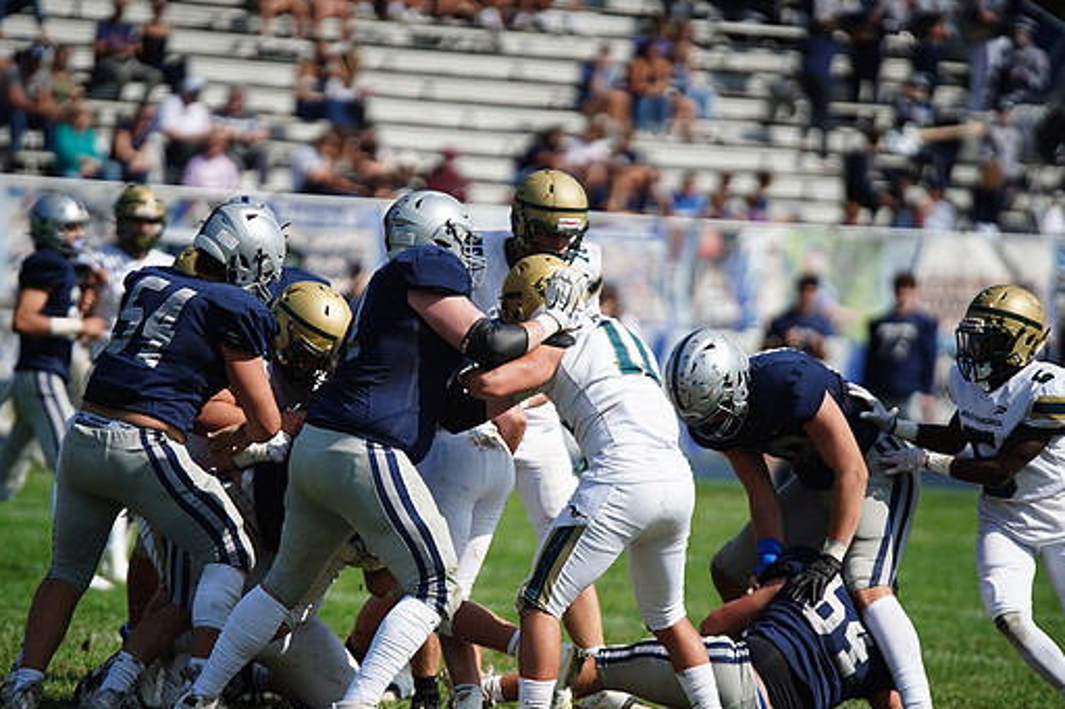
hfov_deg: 6.1
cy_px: 388
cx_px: 478
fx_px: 10055
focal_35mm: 340
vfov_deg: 4.0
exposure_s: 1/6400
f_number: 2.8
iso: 400
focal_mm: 300
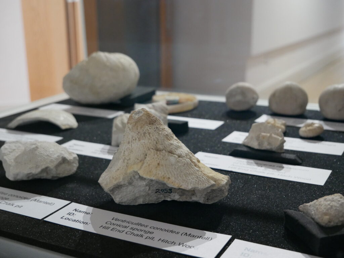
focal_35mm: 50
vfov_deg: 29.1
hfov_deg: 38.2
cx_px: 172
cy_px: 129
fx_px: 497
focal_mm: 25
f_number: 4.5
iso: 2000
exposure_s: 1/60
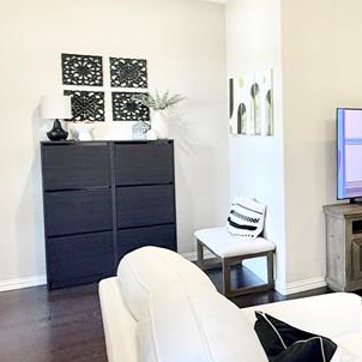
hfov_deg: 28.5
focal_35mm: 42
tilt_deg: -2.7
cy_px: 147
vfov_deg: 39.9
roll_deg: -0.5
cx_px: 524
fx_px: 497
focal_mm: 2.22
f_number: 2.2
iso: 320
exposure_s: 1/60
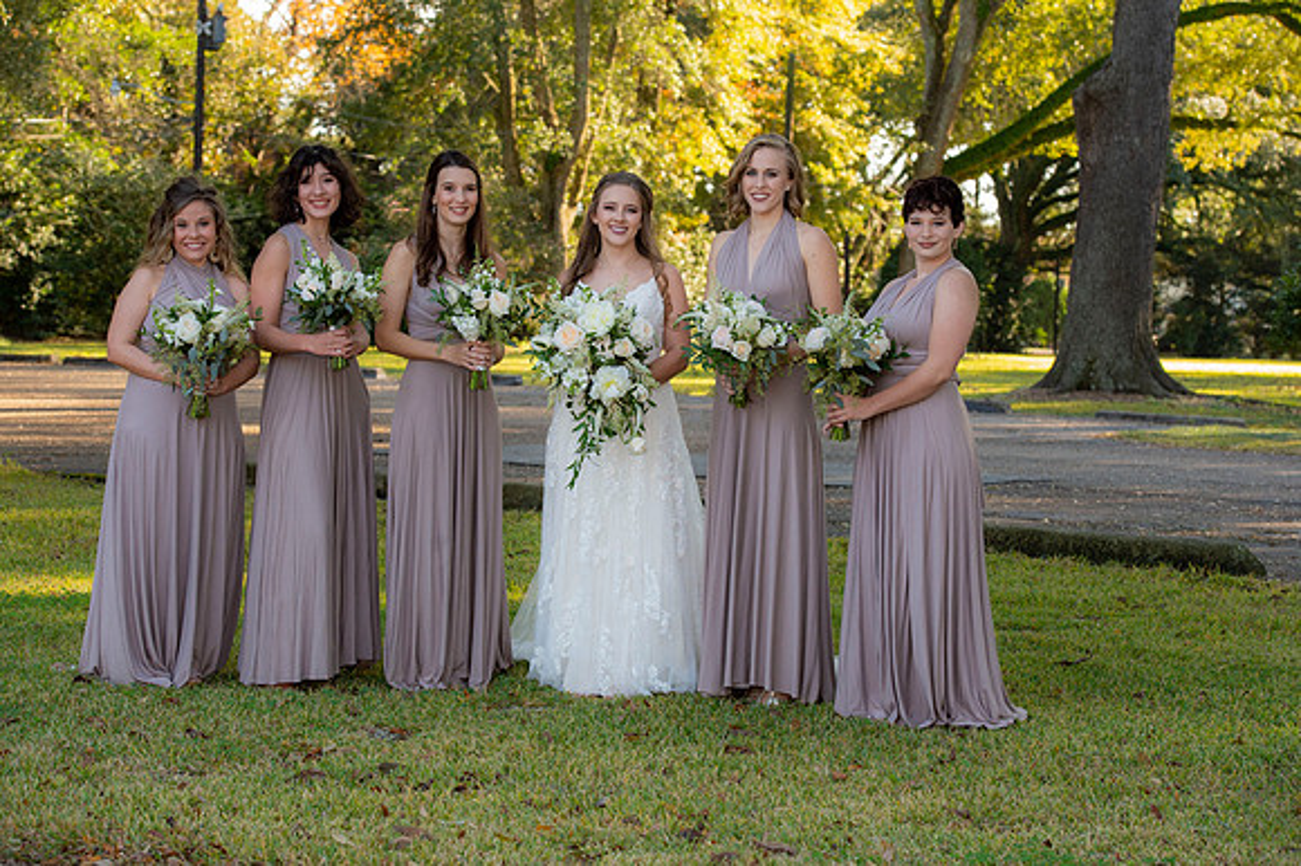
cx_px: 650
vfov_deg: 17.0
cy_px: 433
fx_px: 2889
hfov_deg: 25.4
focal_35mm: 80
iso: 1250
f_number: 6.3
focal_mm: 80
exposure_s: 1/400
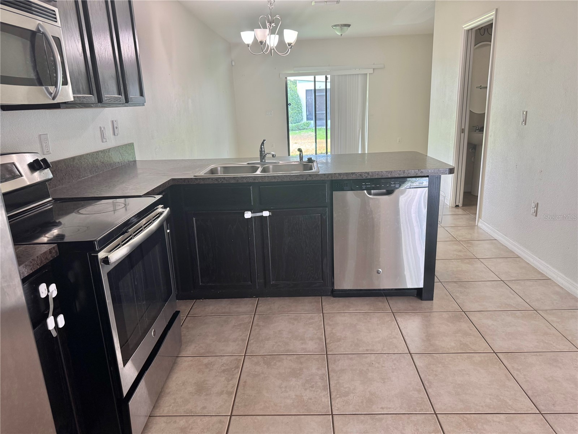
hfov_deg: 71.6
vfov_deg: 56.8
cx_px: 289
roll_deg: +2.1
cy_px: 217
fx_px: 401
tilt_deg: -16.3
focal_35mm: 24
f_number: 1.78
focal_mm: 6.76
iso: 160
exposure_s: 1/60
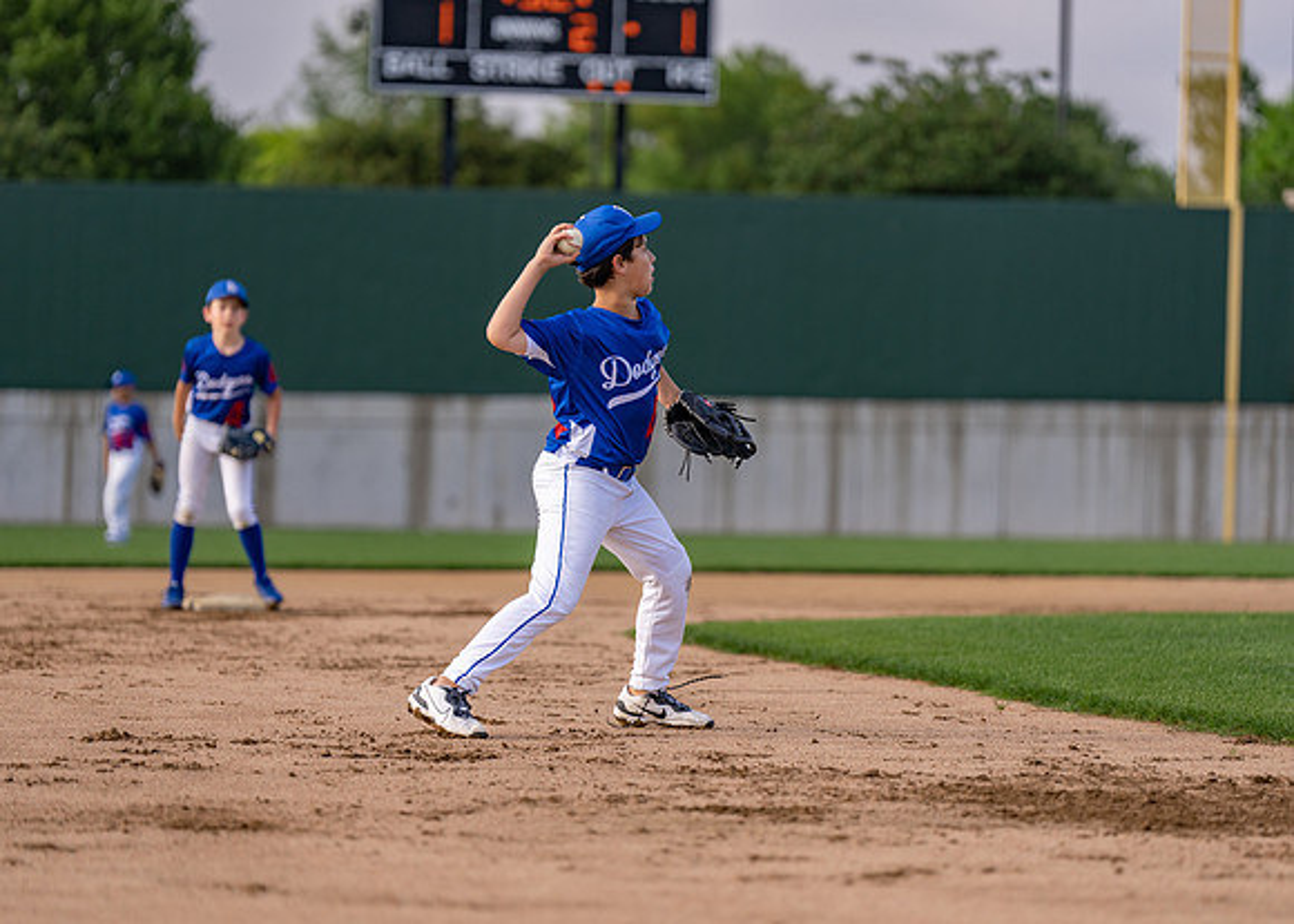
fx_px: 6275
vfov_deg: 8.4
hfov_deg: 11.8
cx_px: 647
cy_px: 462
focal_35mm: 171
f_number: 2.8
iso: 400
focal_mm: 155
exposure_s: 1/2500
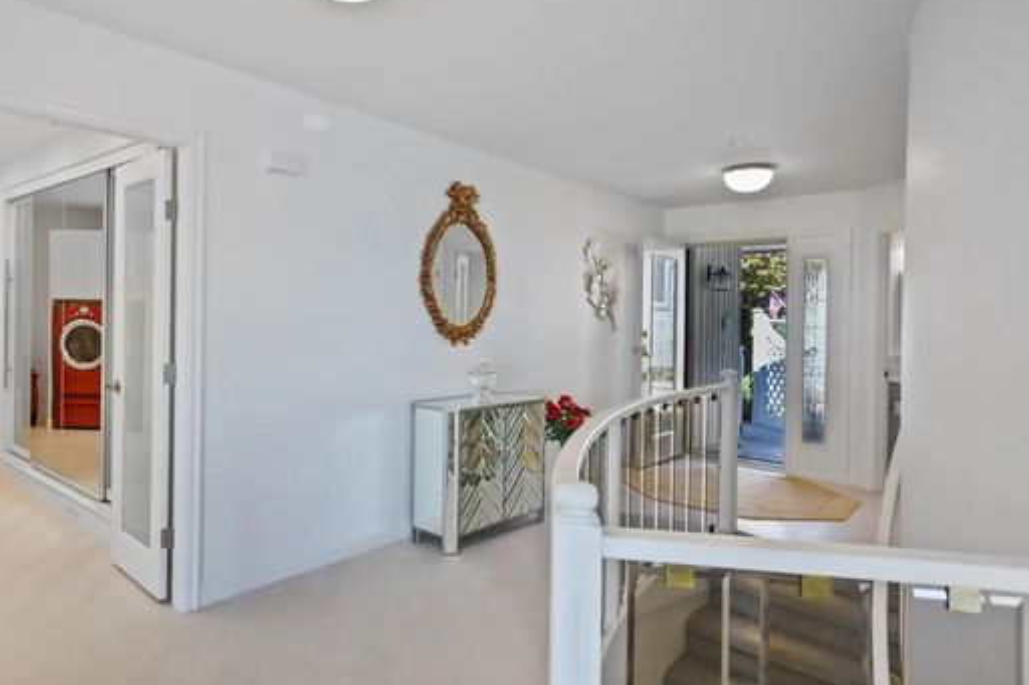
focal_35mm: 21
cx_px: 416
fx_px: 589
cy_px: 382
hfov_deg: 81.3
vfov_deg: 60.2
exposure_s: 1/15
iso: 200
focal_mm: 11
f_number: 7.1
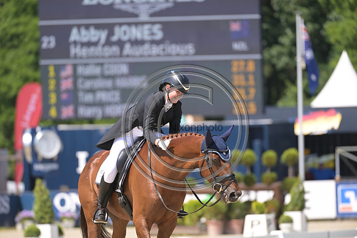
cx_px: 178
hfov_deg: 5.4
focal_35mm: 380
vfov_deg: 3.6
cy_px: 119
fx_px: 3769
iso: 400
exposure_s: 1/1250
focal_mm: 380
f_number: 5
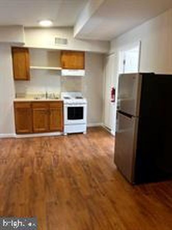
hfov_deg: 53.0
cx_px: 86
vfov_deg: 67.4
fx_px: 173
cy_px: 115
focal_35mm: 26
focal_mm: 5.7
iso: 160
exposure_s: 1/60
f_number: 1.5
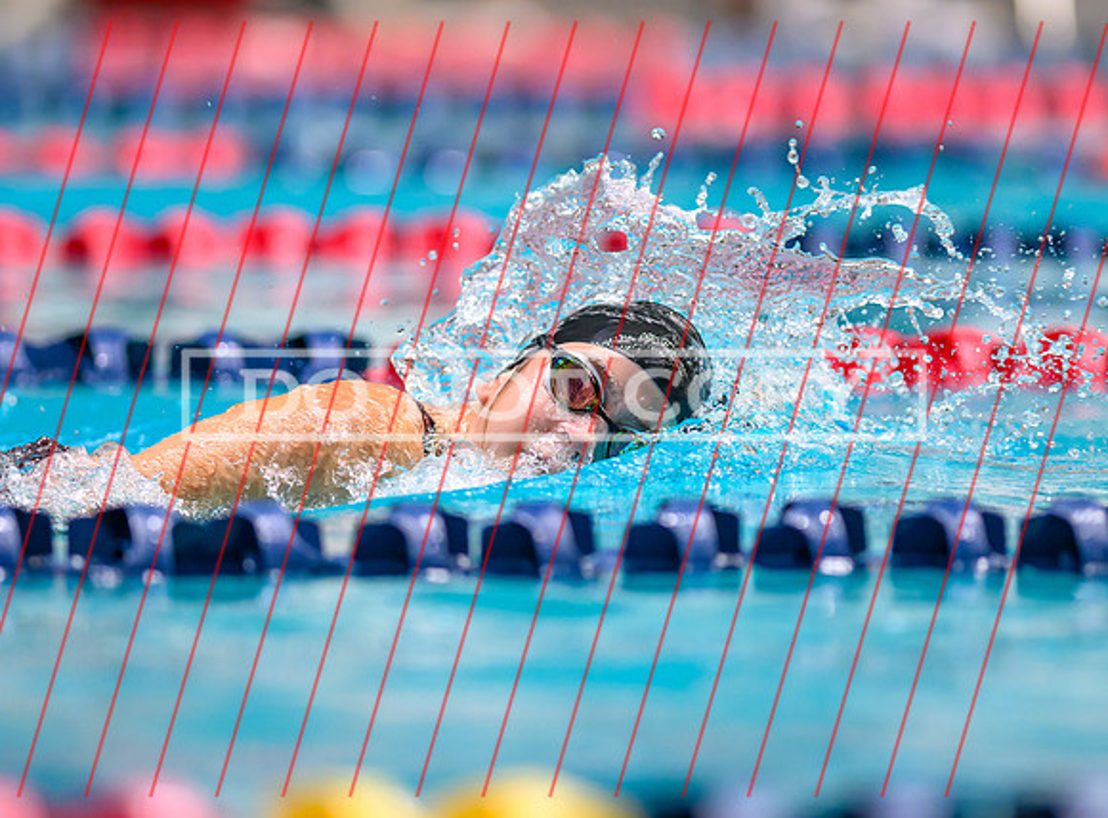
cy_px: 426
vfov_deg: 3.2
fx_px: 14825
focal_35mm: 466
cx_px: 556
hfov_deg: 4.3
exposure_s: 1/800
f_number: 2.8
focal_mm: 300
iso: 1600
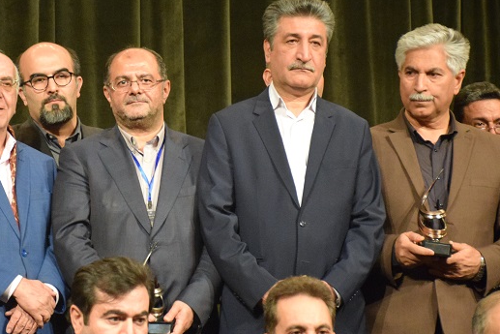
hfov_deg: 10.5
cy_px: 161
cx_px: 146
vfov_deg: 7.0
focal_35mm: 196
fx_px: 2721
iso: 5000
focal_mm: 75
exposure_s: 1/60
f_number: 5
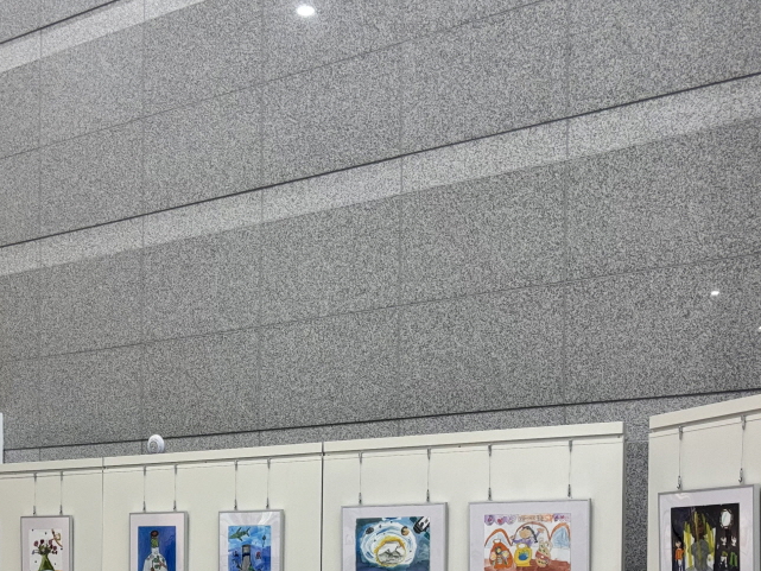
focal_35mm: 54
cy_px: 572
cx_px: 201
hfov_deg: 34.9
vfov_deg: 25.7
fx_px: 1187
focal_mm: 5.96
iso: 125
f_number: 1.6
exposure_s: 1/120
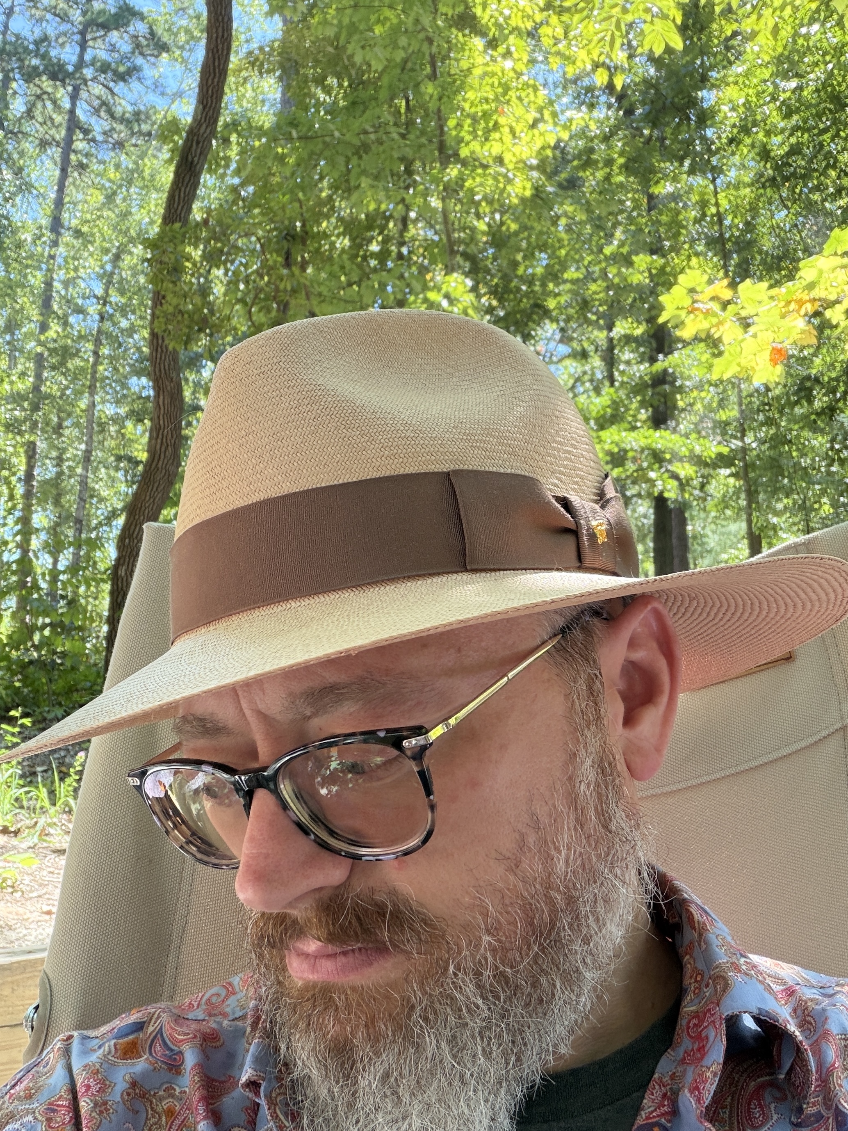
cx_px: 424
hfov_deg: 46.8
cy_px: 566
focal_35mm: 30
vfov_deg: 60.0
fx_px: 980
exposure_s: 1/95
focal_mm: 2.71
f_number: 1.9
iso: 80
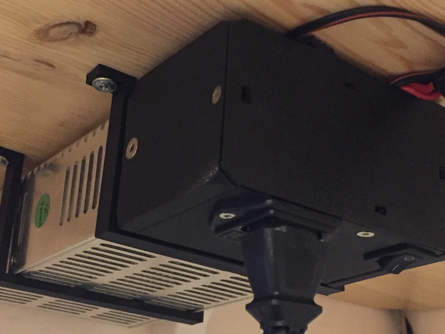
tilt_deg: +16.9
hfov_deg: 31.2
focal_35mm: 62
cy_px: 248
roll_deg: -4.1
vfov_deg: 23.4
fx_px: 797
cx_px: 215
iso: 500
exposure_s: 1/17
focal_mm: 4.15
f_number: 2.2
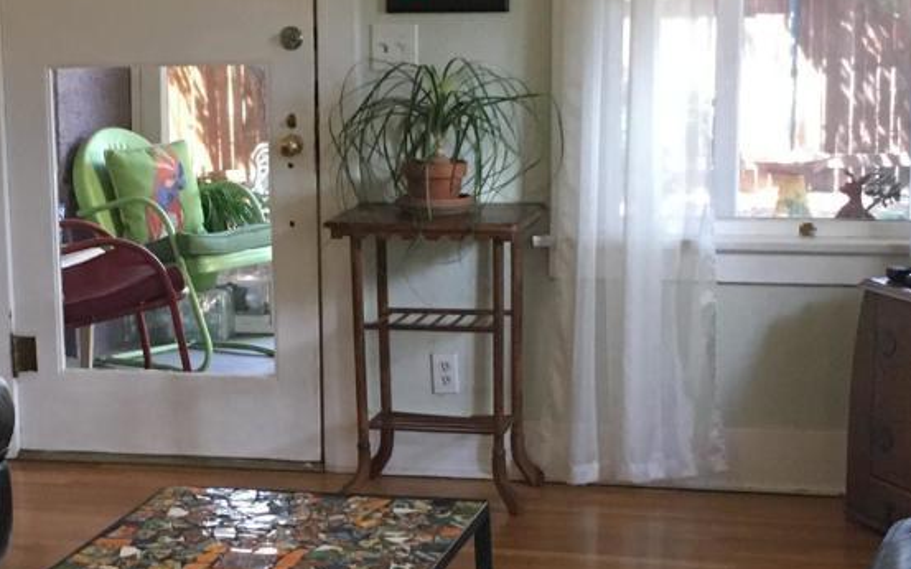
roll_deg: +2.5
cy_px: 421
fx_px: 2209
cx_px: 198
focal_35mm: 89
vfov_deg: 14.6
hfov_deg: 23.0
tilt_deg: -13.4
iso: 200
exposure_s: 1/30
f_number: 2.2
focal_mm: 4.15
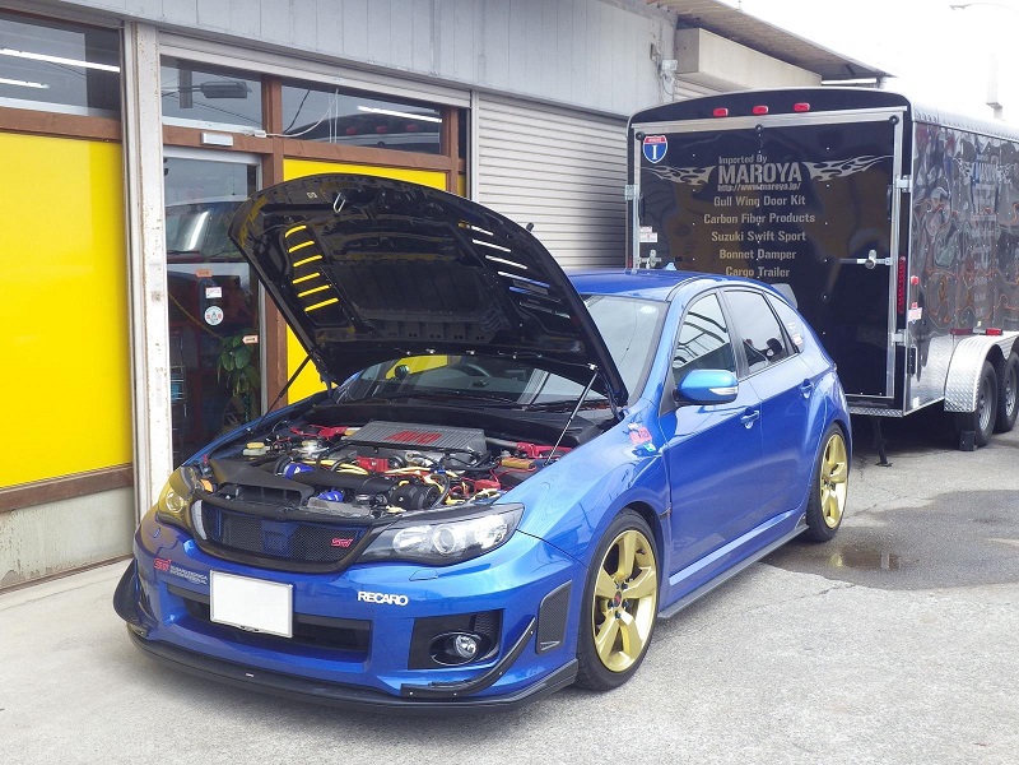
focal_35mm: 42
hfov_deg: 44.8
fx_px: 1236
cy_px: 382
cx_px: 510
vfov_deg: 34.3
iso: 125
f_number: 5
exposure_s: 1/200
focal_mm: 7.5
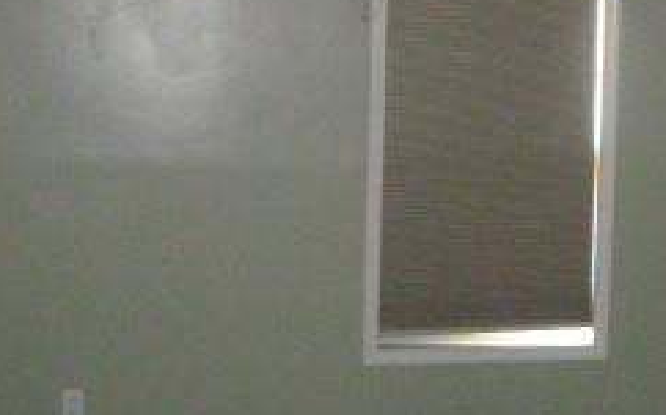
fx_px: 1270
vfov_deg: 18.4
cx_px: 383
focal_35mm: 70
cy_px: 91
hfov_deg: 29.3
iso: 800
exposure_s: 1/60
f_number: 3.9
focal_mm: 4.5
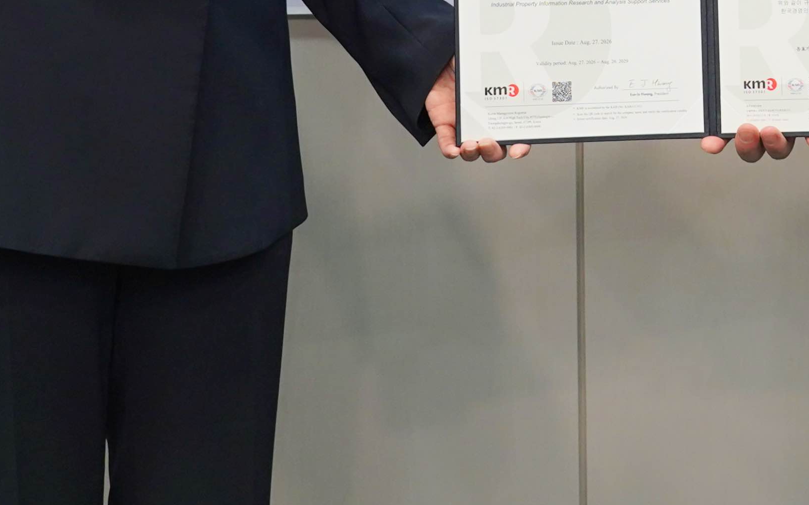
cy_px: -304
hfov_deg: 15.7
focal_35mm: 132
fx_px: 2910
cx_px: 712
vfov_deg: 9.6
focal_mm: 35
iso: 800
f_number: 4
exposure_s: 1/160
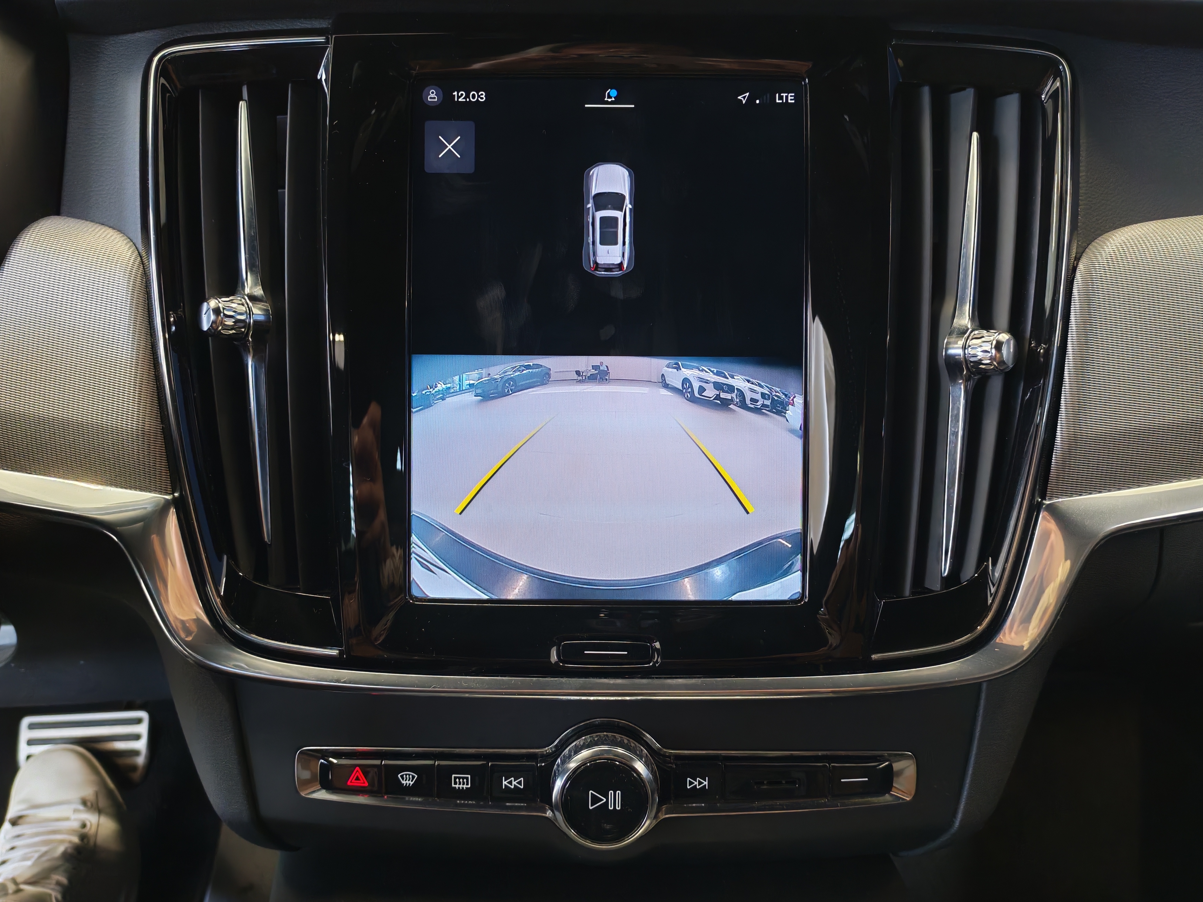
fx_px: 1043
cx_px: 602
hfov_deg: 60.0
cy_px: 451
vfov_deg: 46.8
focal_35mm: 30
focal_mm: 6.12
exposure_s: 1/50
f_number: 1.9
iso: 1172
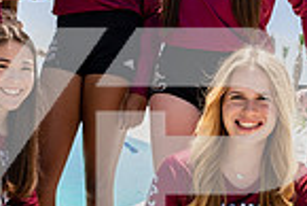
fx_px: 854
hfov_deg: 20.1
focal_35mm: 100
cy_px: 141
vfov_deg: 13.7
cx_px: 55
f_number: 9
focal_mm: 25
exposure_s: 1/160
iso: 100
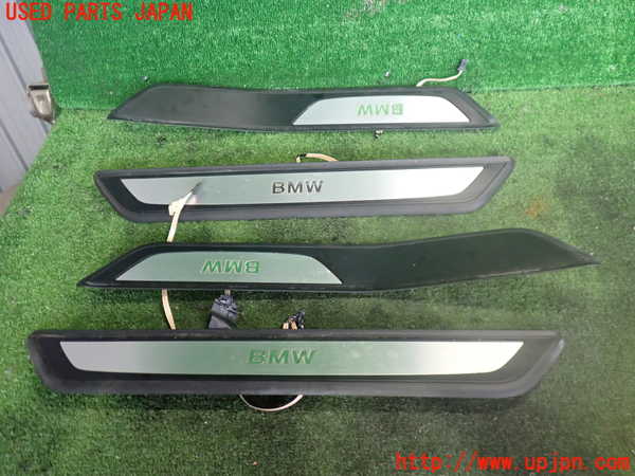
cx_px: 318
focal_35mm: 30
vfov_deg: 46.8
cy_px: 238
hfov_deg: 60.0
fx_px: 550
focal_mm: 5.4
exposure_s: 1/50
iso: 640
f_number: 2.3
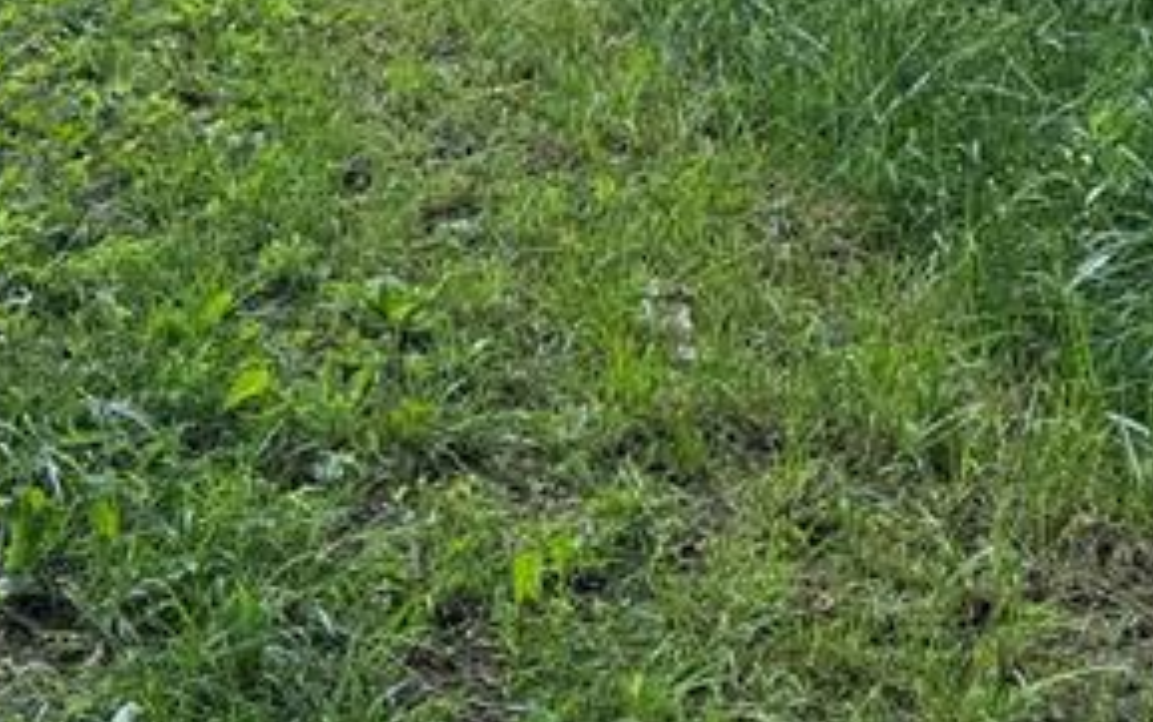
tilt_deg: -0.2
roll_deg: +2.7
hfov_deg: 22.4
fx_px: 2830
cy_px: -483
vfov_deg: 13.4
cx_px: 68
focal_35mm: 90
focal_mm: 6.76
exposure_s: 1/832
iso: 80
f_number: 1.78
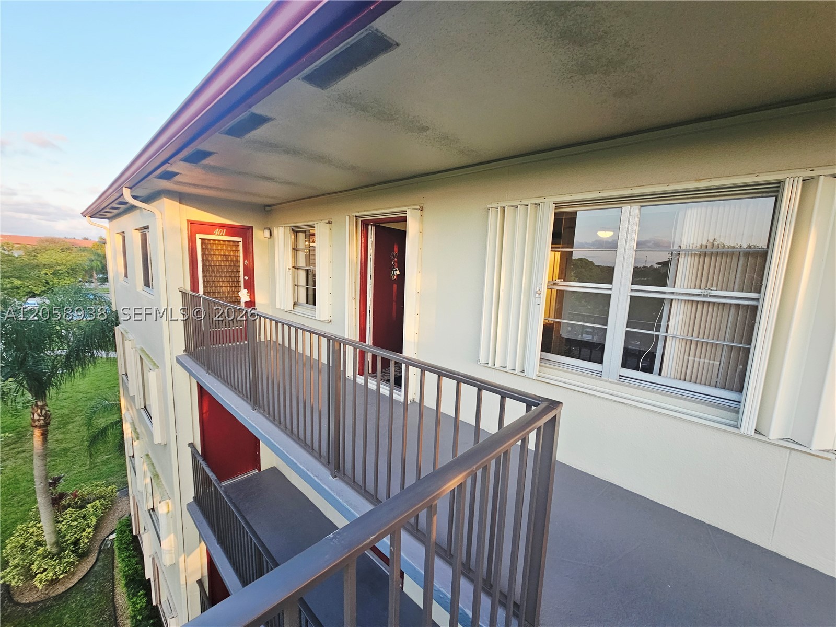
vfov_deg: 89.9
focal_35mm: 13
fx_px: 314
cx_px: 418
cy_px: 314
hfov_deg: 106.2
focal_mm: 2.2
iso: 125
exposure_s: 1/207
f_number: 2.2
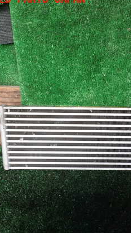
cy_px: 118
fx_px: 290
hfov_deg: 23.6
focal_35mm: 47
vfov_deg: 43.7
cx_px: 151
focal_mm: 5.4
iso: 100
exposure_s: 1/80
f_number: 3.2
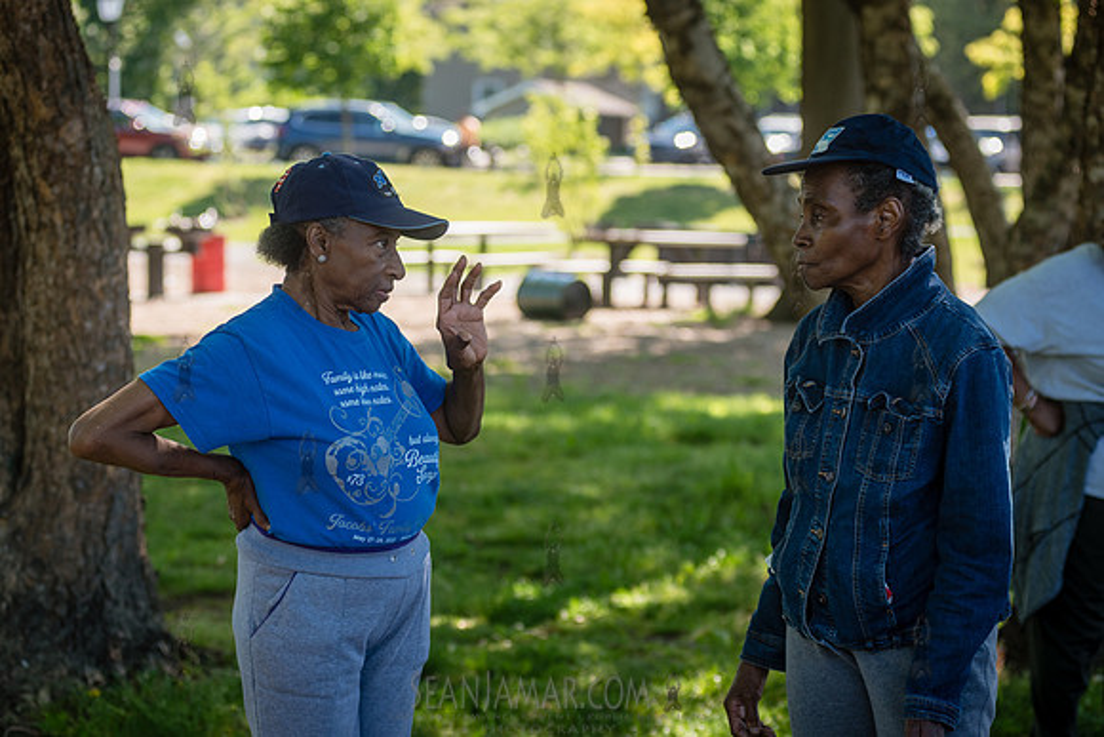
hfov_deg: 22.0
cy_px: 366
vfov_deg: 14.8
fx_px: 2835
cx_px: 538
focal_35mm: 92
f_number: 3.5
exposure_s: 1/640
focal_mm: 80
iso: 200
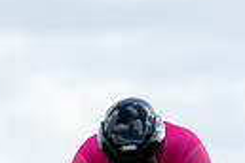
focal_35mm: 951
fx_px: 6472
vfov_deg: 1.4
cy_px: 356
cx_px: 160
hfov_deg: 2.2
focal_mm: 143
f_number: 3.5
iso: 100
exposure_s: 1/1000
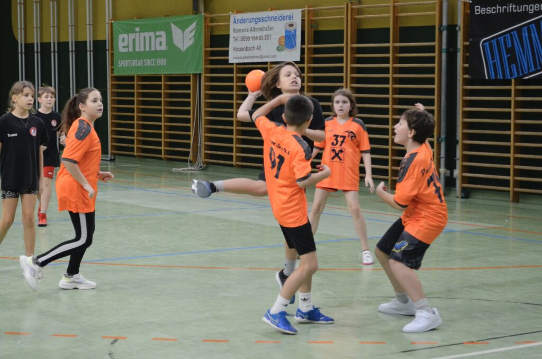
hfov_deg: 30.6
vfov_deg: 20.5
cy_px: 180
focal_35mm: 66
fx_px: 992
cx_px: 271
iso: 1600
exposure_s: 1/250
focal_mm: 44
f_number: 5.3
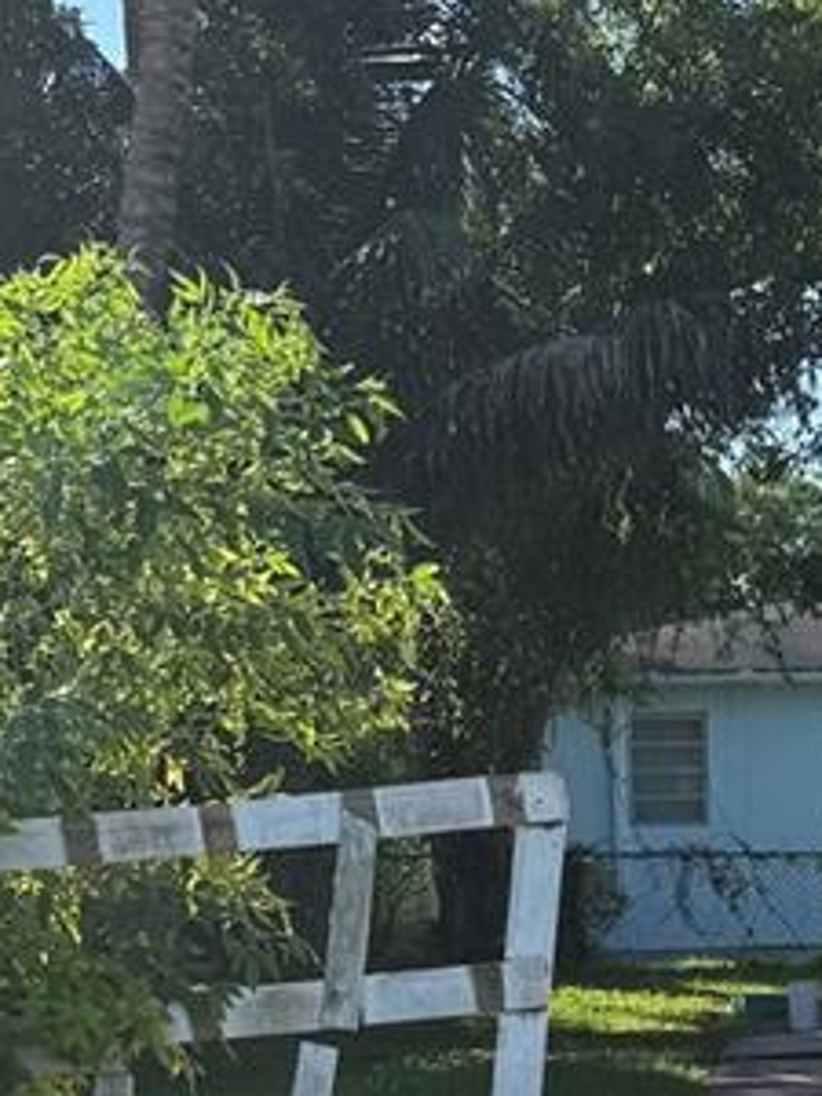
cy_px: 1392
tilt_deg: -9.3
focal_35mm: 96
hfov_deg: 15.1
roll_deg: +0.3
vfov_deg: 19.0
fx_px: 3040
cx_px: 848
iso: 80
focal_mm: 6.76
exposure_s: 1/1812
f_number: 1.78
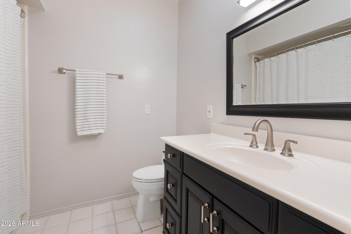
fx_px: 156
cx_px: 176
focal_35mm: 16
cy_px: 117
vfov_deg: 73.8
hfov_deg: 96.7
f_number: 8
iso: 200
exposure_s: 1
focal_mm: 16
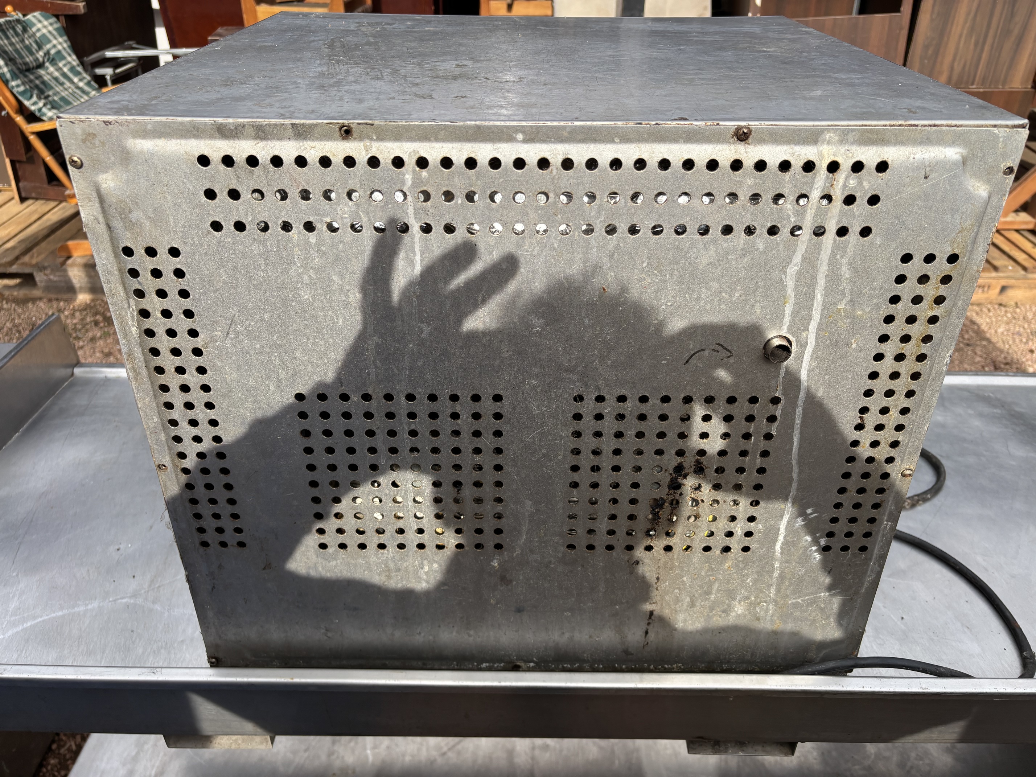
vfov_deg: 53.1
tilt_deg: -31.5
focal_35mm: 26
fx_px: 778
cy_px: 388
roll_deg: -0.8
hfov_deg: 67.3
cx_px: 518
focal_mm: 5.96
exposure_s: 1/1220
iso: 50
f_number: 1.6
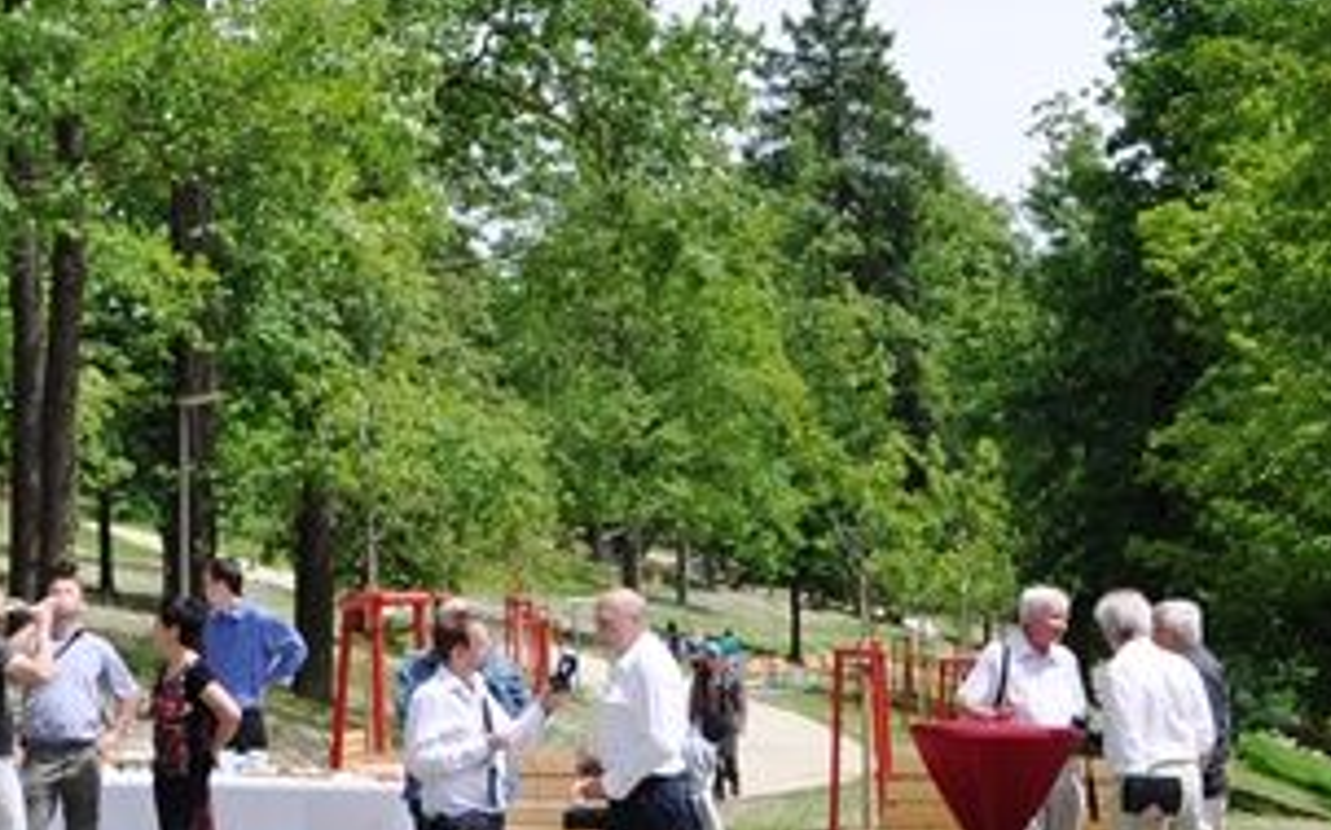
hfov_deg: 21.9
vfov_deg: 14.0
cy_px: 294
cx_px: 171
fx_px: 3372
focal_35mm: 93
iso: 400
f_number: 6.3
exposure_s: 1/1600
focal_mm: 18
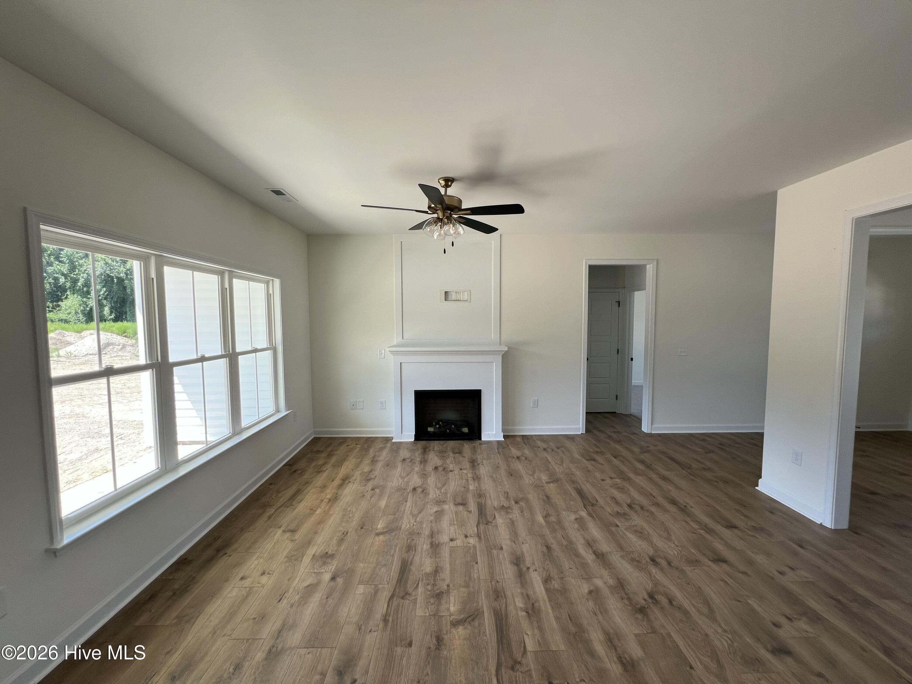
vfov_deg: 89.9
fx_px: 343
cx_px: 456
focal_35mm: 13
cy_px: 342
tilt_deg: -3.6
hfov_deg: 106.2
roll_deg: +0.5
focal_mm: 1.57
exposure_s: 1/99
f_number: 1.8
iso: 40
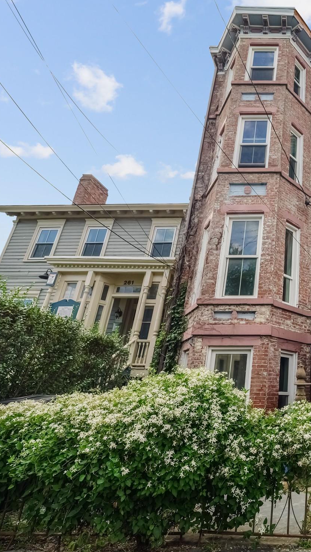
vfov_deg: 83.8
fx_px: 308
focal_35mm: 21
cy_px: 271
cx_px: 316
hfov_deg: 44.8
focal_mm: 7
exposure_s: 1/400
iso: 200
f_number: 3.5
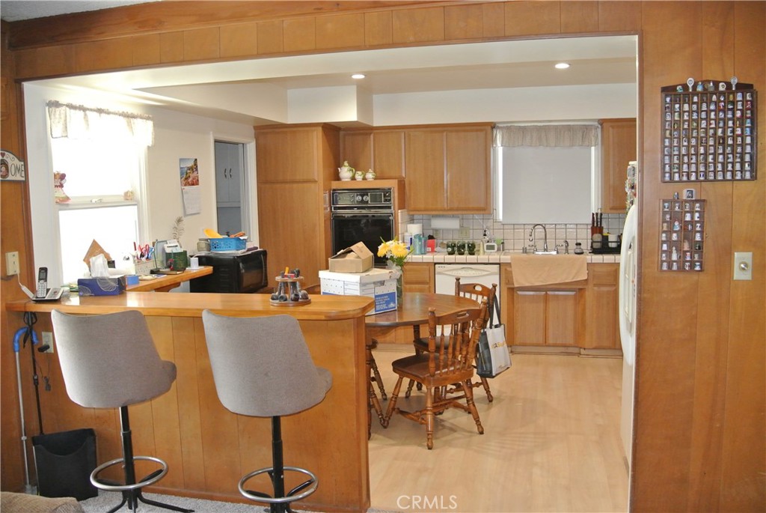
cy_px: 256
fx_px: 618
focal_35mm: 29
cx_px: 383
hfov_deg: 63.6
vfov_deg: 45.1
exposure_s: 1/60
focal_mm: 11
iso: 800
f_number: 3.5
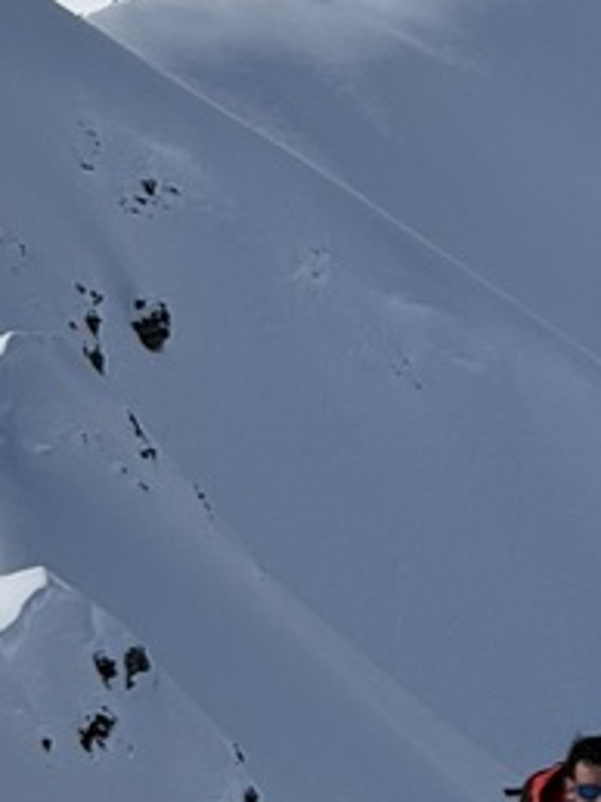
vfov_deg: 4.2
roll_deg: -2.5
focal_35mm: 475
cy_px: -102
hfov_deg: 3.1
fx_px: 11005
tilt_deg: -12.7
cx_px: 445
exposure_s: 1/4651
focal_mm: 15.66
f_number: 2.8
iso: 40
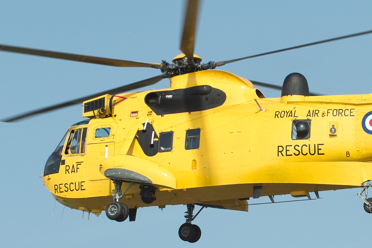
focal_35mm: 274
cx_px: 281
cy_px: 112
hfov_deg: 7.5
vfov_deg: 5.0
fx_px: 2830
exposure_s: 1/500
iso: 100
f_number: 7.1
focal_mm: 70
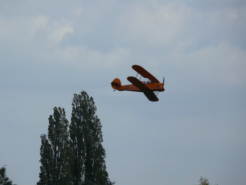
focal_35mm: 420
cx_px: 123
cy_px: 92
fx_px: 2985
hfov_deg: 4.7
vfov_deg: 3.5
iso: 100
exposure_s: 1/1300
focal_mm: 88.8
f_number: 5.6
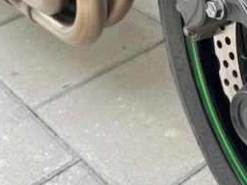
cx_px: 273
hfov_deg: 27.3
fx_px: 464
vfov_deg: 22.6
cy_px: 97
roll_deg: +0.7
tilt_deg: -39.0
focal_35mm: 65
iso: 32
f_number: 1.6
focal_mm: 5.1
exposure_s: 1/133
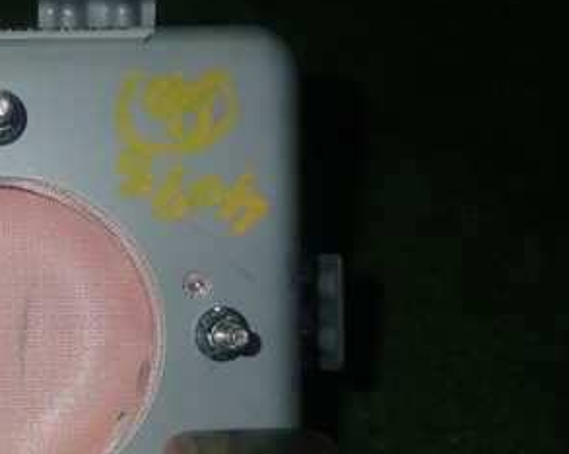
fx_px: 1279
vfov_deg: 19.9
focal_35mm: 76
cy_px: 363
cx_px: -12
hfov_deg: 23.9
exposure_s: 1/40
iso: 200
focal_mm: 6.83
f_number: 8
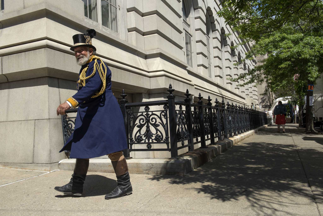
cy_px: 108
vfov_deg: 41.1
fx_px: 287
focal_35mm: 32
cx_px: 162
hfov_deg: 58.7
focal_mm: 32
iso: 320
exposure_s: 1/1000
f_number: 9
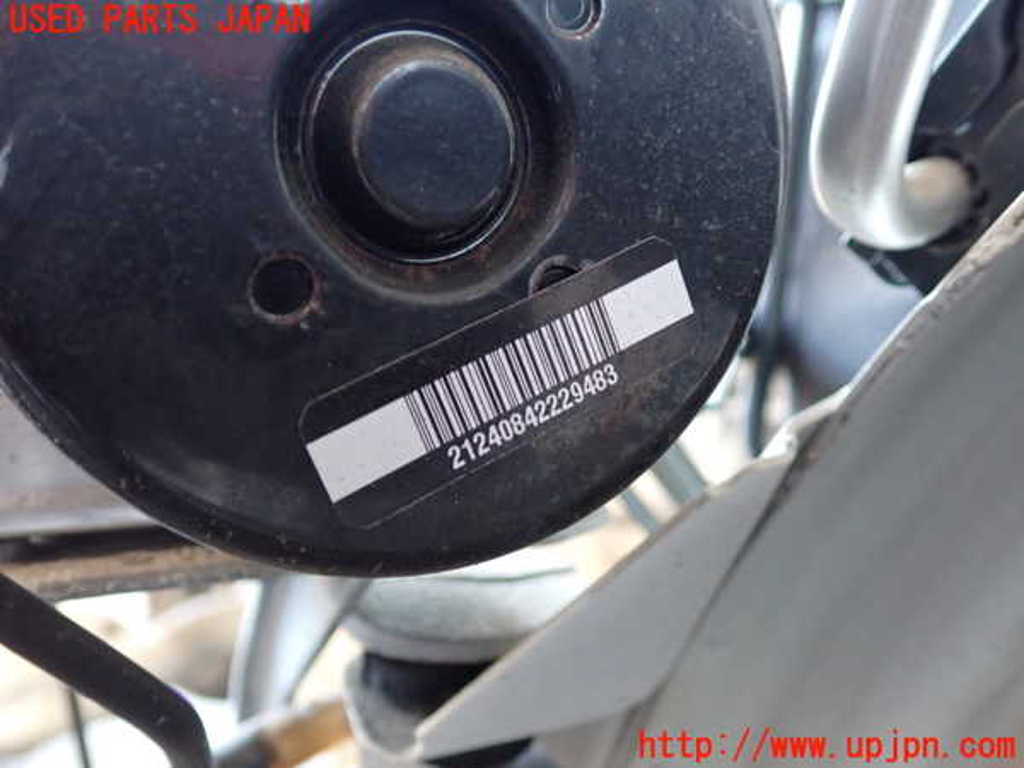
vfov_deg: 44.2
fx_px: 947
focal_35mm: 32
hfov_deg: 56.8
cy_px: 384
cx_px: 512
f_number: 2.4
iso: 800
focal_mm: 5.79
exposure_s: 1/30
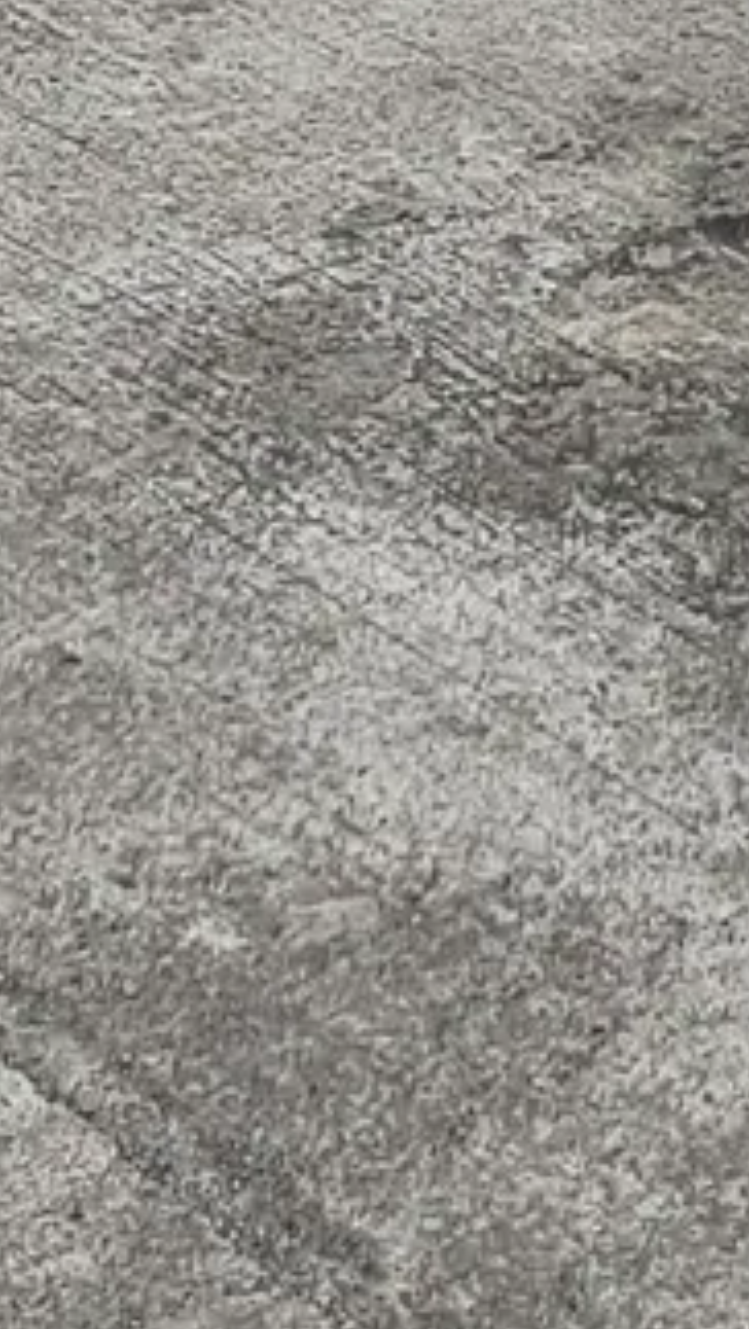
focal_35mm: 162
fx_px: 5712
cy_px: -1765
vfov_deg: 11.3
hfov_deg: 7.5
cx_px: 601
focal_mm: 5.56
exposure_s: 1/886
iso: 100
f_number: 1.8
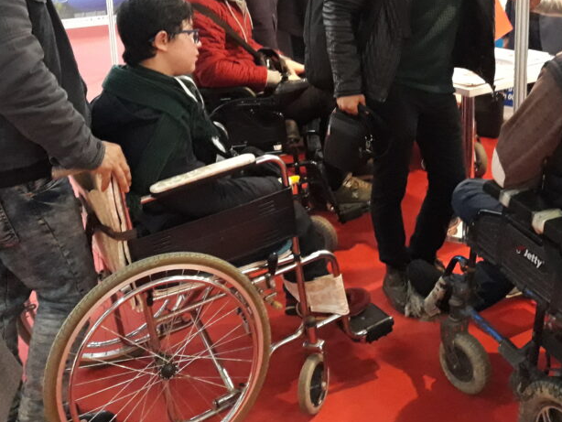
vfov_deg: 31.4
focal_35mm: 45
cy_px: 83
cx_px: 366
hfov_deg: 41.6
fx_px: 731
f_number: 1.7
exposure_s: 1/25
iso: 800
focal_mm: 3.71
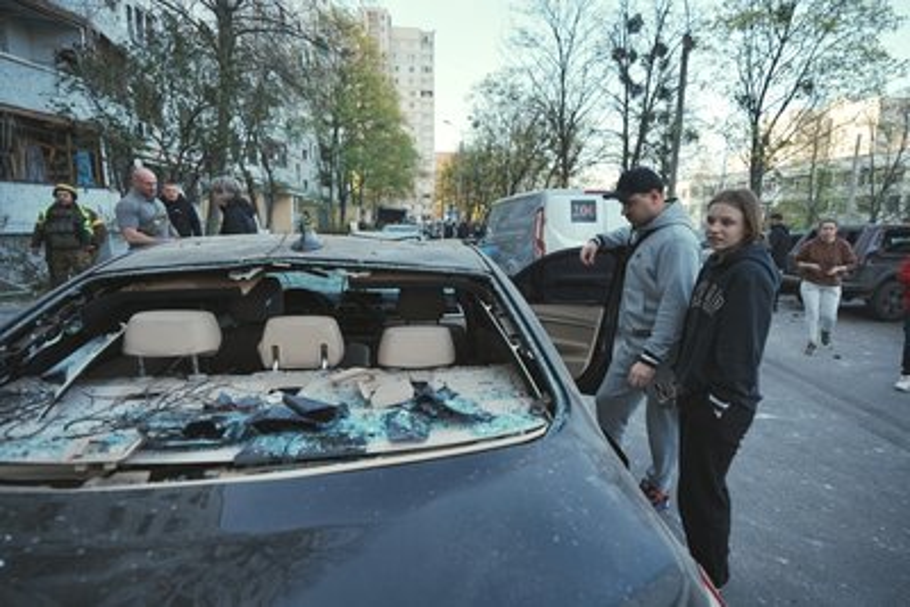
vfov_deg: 70.5
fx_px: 430
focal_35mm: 17
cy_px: 304
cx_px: 455
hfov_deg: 93.3
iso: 400
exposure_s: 1/1250
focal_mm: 17
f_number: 3.2
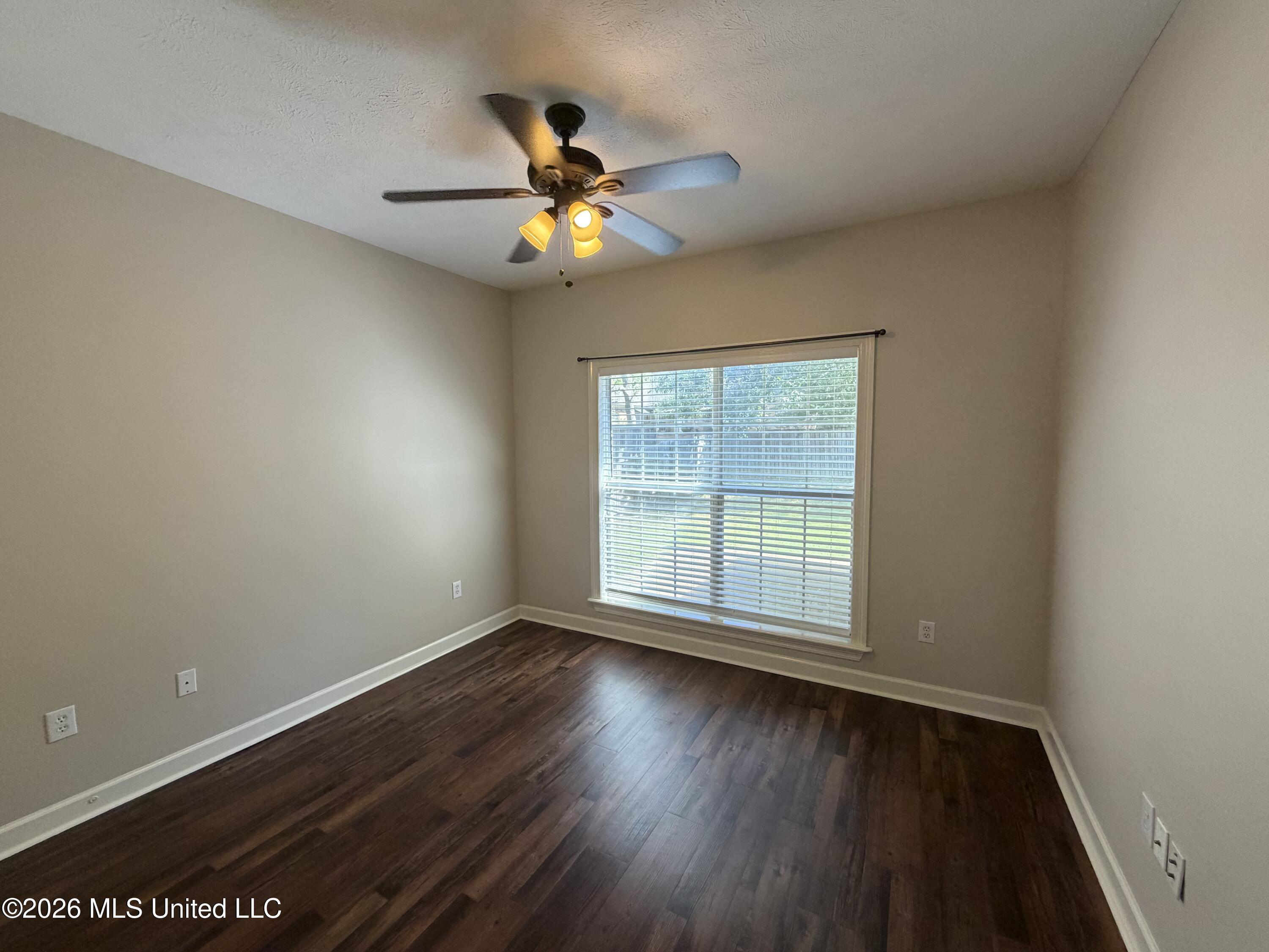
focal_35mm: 14
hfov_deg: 102.1
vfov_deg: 85.7
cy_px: 476
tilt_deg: -4.9
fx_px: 513
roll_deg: +1.3
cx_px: 634
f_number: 2.2
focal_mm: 2.22
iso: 200
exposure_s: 1/120
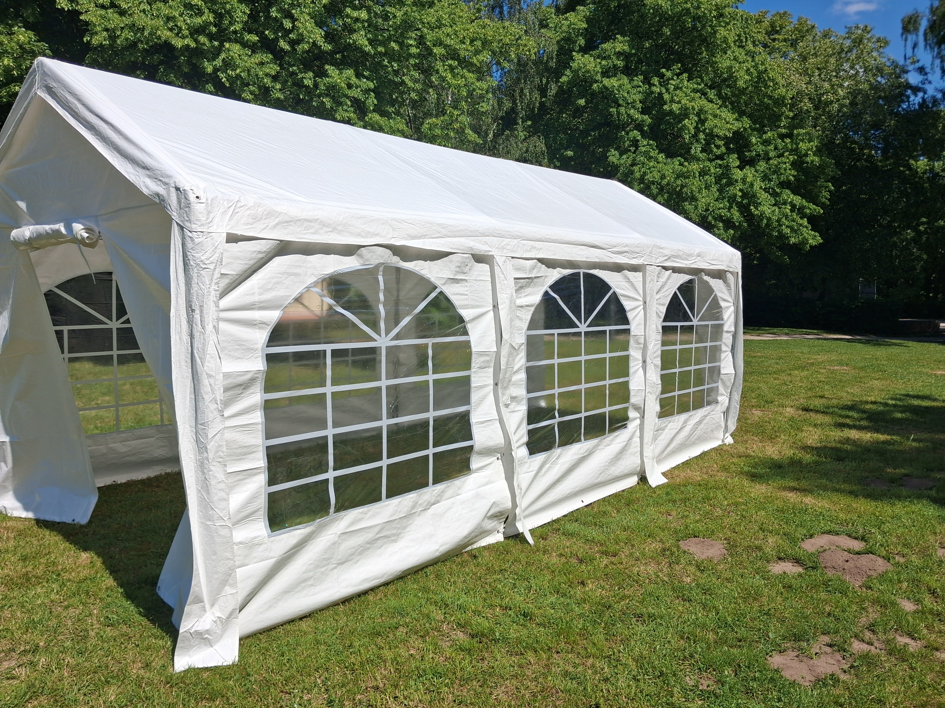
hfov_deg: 65.3
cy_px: 354
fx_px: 737
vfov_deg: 51.4
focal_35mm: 27
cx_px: 472
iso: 25
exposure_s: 1/1222
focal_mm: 4
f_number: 1.8
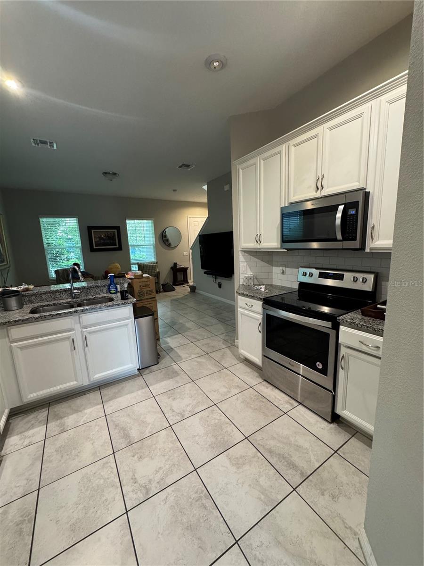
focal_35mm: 14
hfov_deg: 85.7
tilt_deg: -10.8
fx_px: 229
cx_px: 212
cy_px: 283
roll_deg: +2.5
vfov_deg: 102.1
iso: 400
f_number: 2.2
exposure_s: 1/60
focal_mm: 2.22
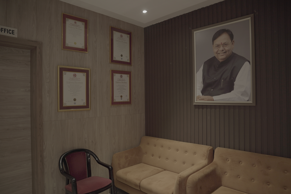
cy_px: 97
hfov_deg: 73.7
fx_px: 194
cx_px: 146
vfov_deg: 53.1
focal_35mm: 24
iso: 800
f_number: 2.8
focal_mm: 24
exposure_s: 1/50
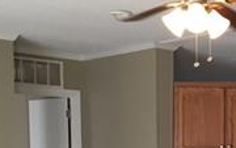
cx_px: 278
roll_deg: -0.7
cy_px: 259
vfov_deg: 11.3
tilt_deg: -6.7
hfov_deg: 18.2
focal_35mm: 109
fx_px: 702
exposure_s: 1/30
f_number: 2.2
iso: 64
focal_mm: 4.15
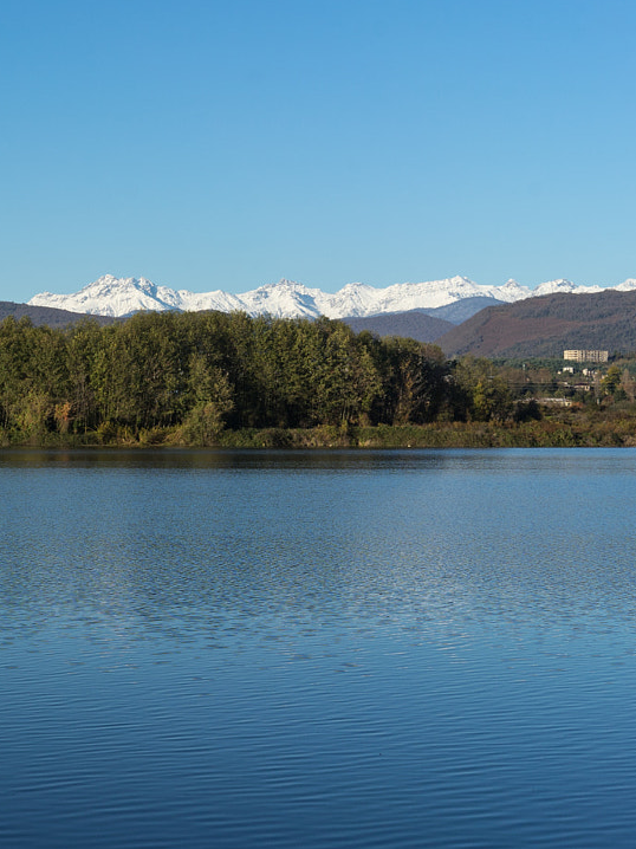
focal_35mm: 75
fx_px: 1838
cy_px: 418
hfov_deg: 18.5
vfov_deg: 26.0
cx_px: -141
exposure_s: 1/160
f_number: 11
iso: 100
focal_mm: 35
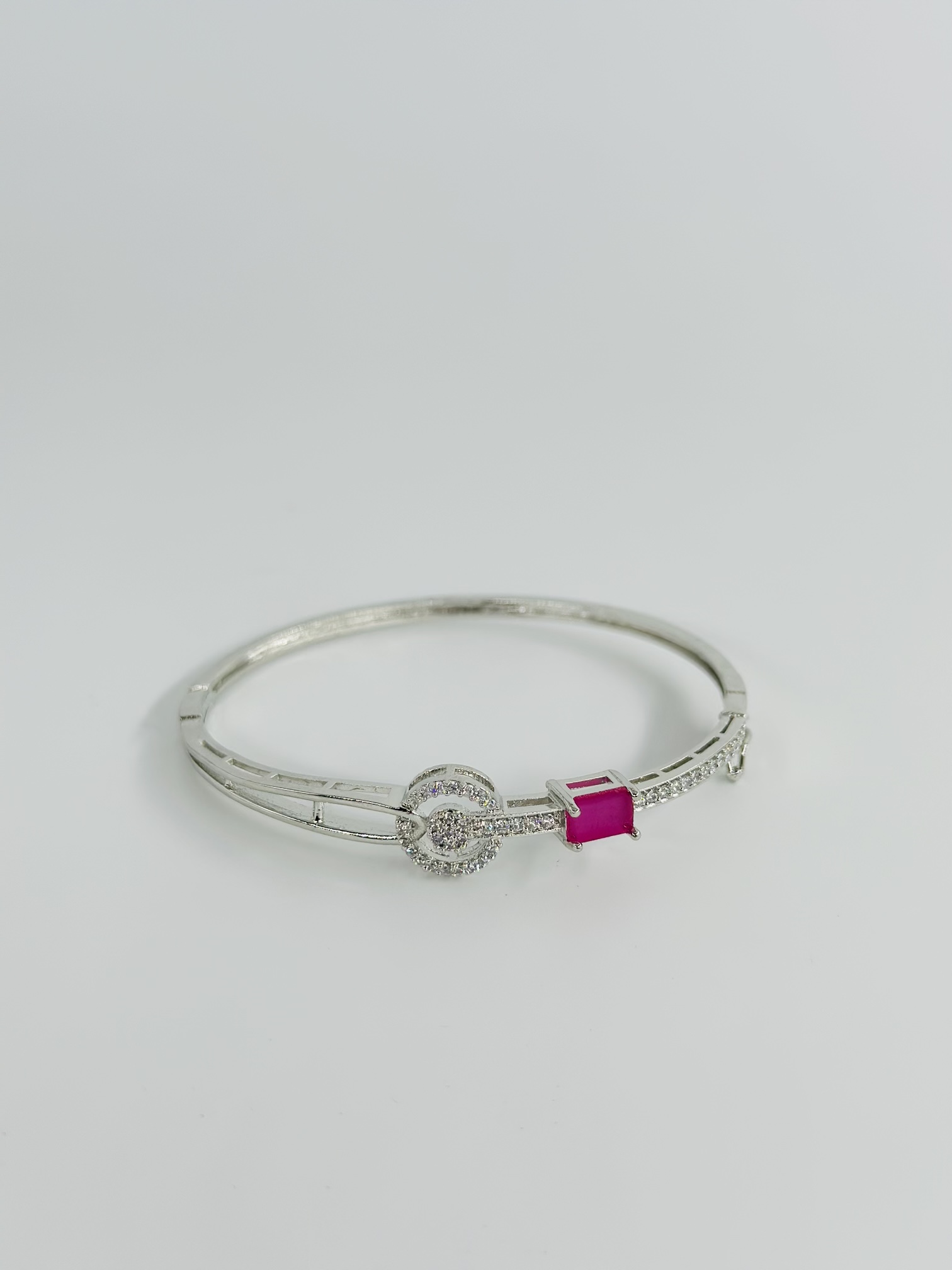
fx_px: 1760
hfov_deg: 30.3
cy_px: 635
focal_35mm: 48
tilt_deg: -29.4
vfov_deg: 39.7
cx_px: 476
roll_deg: -1.9
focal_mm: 6.86
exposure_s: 1/1992
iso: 100
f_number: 1.78
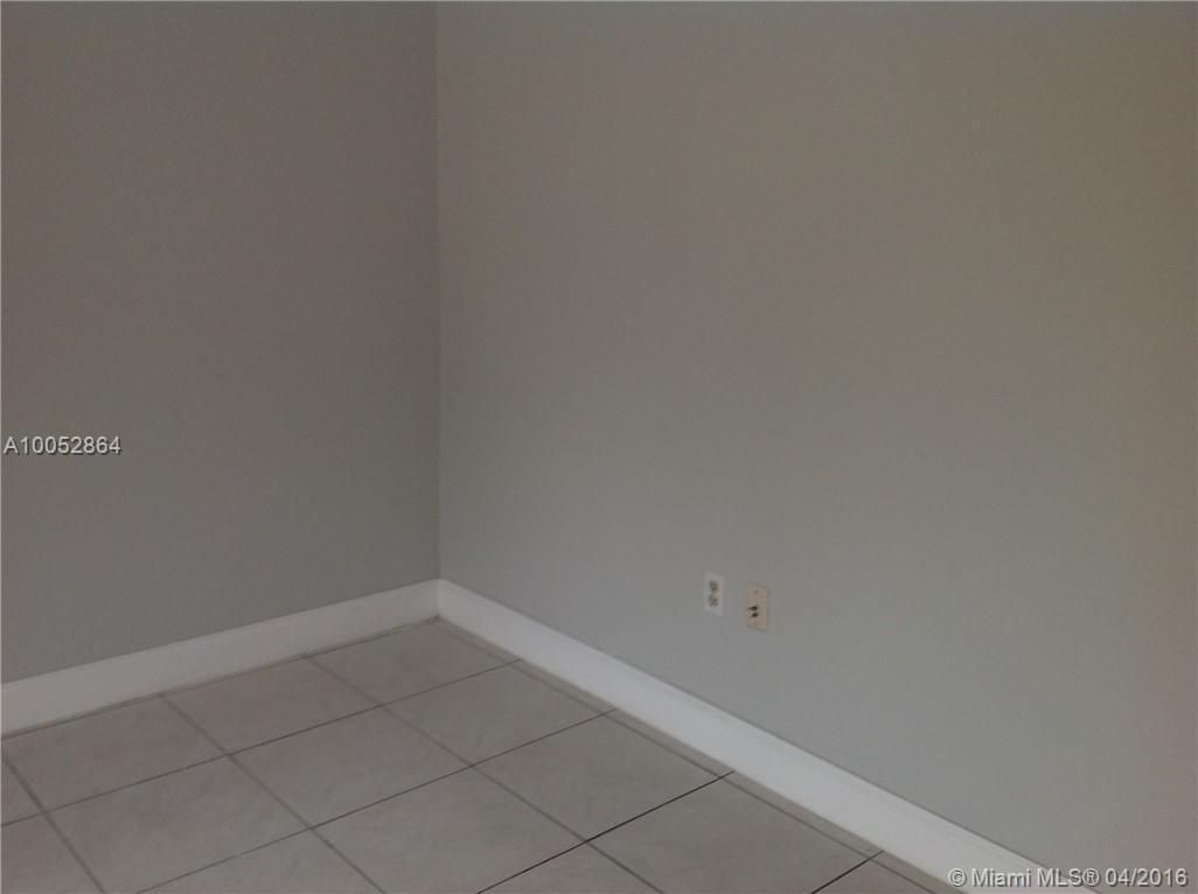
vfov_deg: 40.6
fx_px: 1209
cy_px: 447
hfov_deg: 52.7
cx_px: 599
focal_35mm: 35
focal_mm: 4.28
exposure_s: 1/24
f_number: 2.4
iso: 50
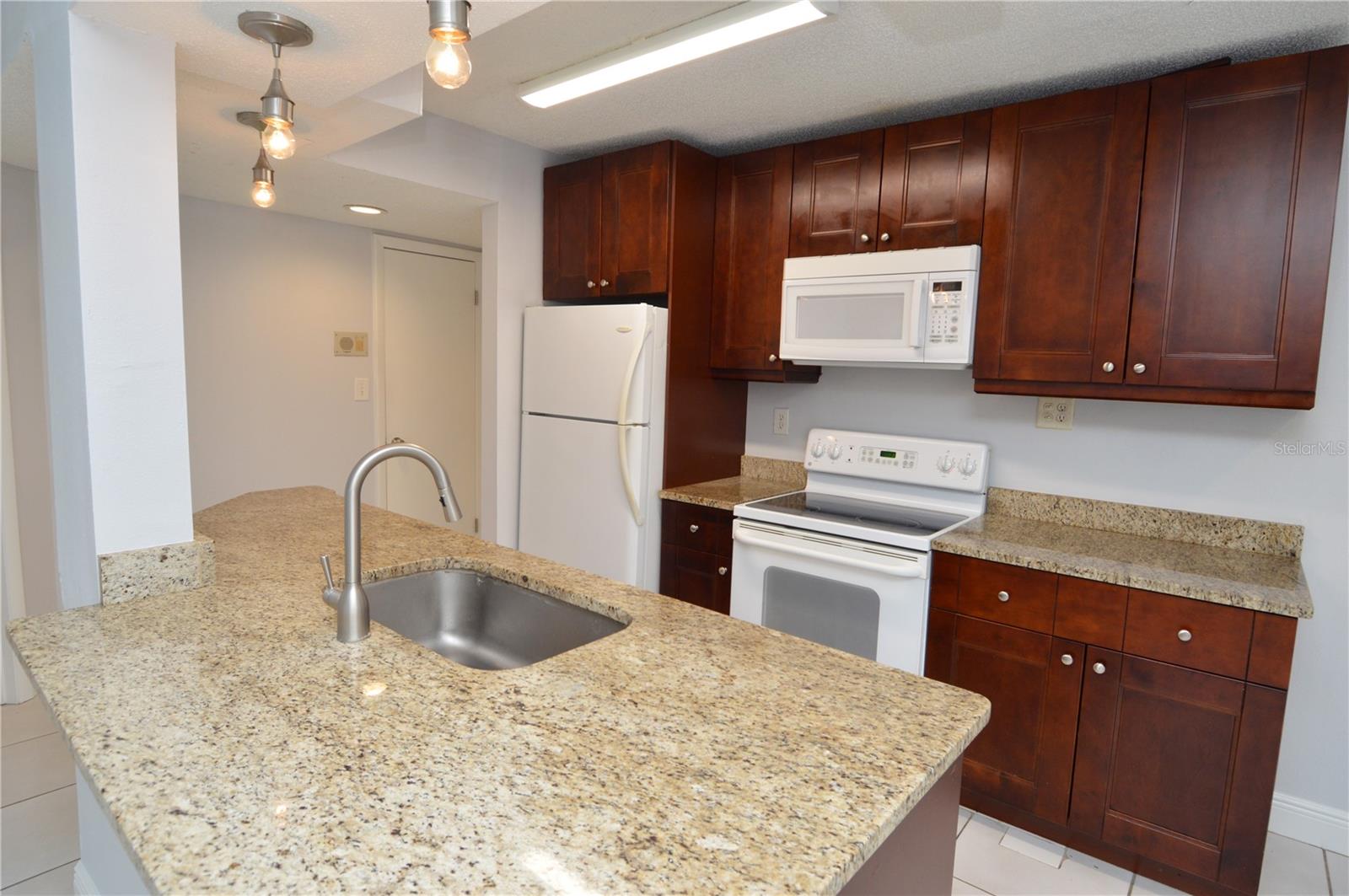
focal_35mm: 18
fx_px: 674
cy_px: 448
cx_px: 674
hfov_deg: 90.1
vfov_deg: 67.3
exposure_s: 1/80
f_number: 4.5
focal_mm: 12
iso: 400
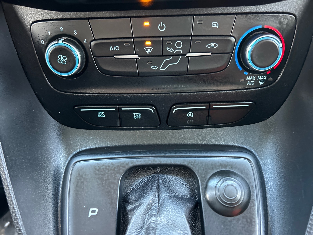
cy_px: 118
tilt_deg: -45.3
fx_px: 235
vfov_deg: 53.1
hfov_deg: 67.3
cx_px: 156
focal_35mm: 26
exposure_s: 1/42
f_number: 1.5
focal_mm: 5.7
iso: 500
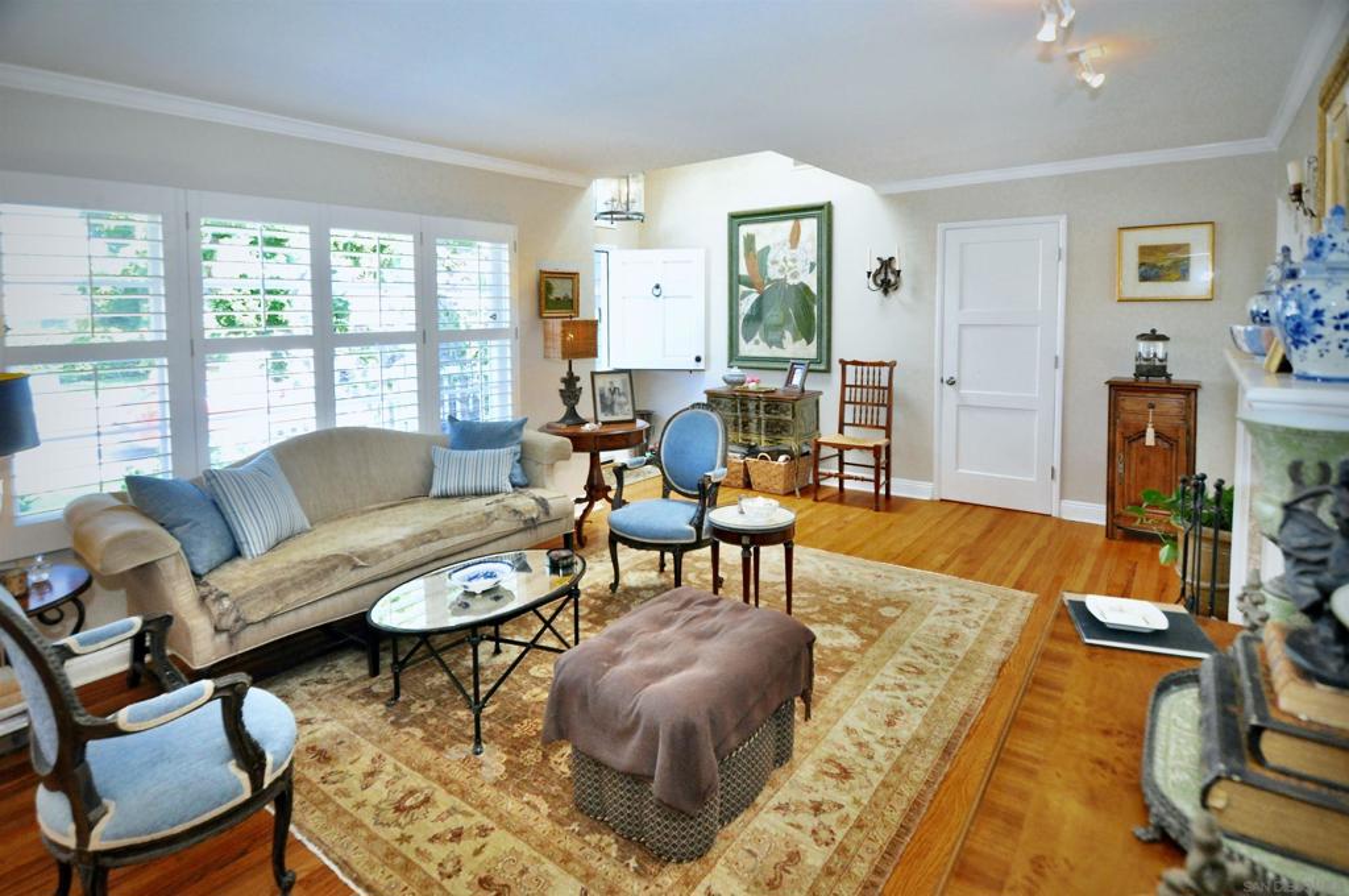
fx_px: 618
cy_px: 448
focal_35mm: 16
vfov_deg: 71.9
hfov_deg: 95.1
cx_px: 674
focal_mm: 11
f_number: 4
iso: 800
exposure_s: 1/60
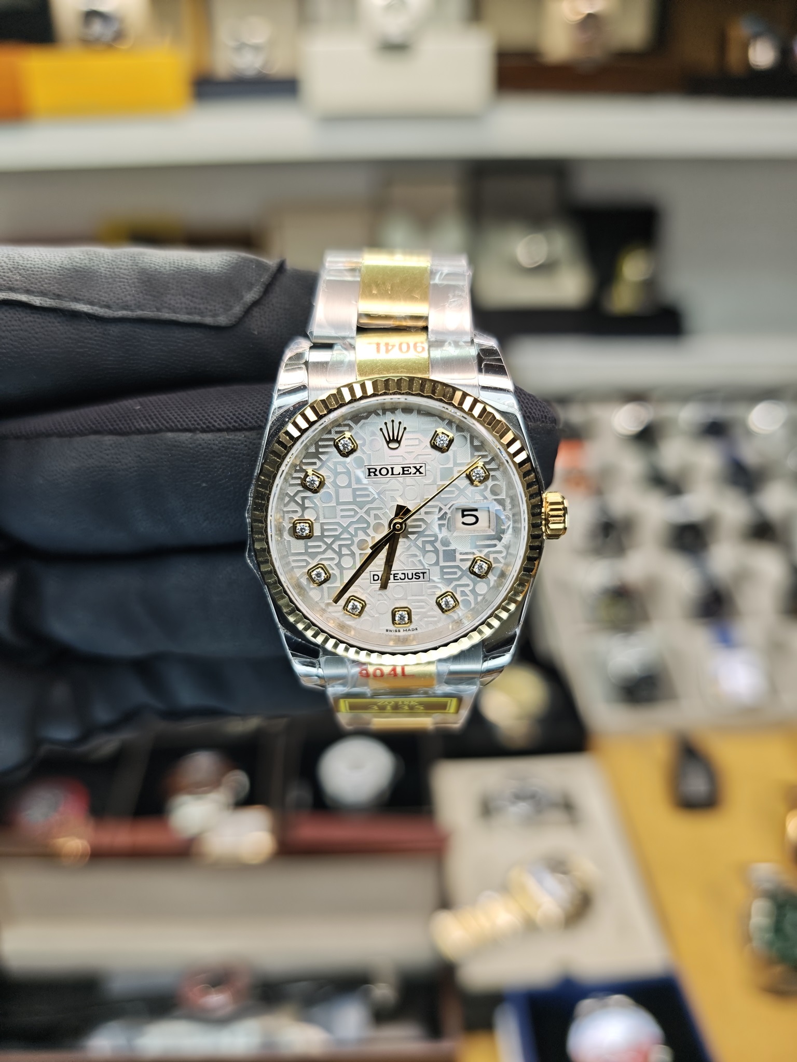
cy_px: 531
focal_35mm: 23
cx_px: 398
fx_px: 706
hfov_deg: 58.9
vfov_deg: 73.9
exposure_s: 1/221
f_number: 1.62
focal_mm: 6.55
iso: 50
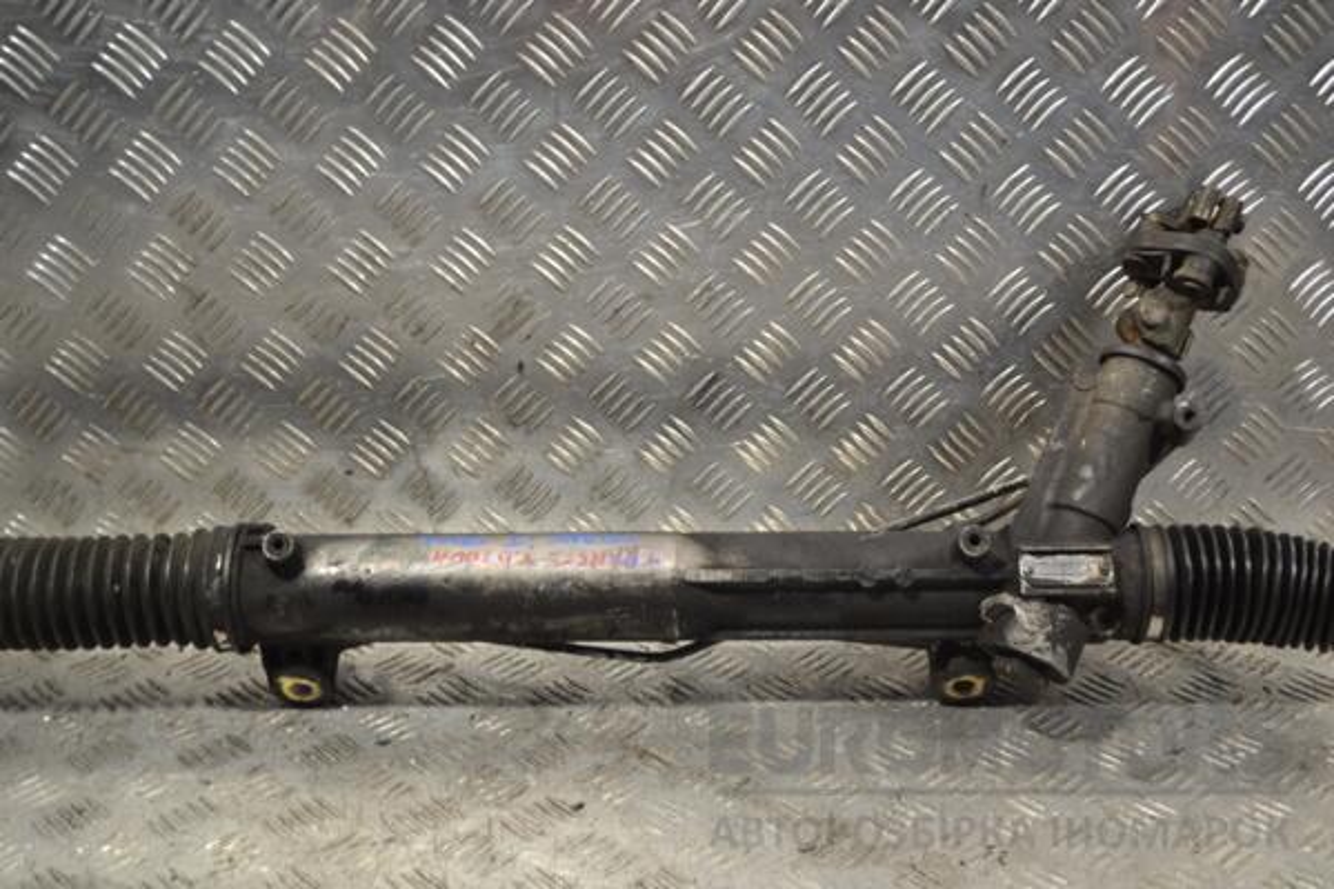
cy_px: 444
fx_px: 1779
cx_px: 667
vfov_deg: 28.1
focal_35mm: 48
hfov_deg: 41.1
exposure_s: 1/30
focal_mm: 32
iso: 180
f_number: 4.8
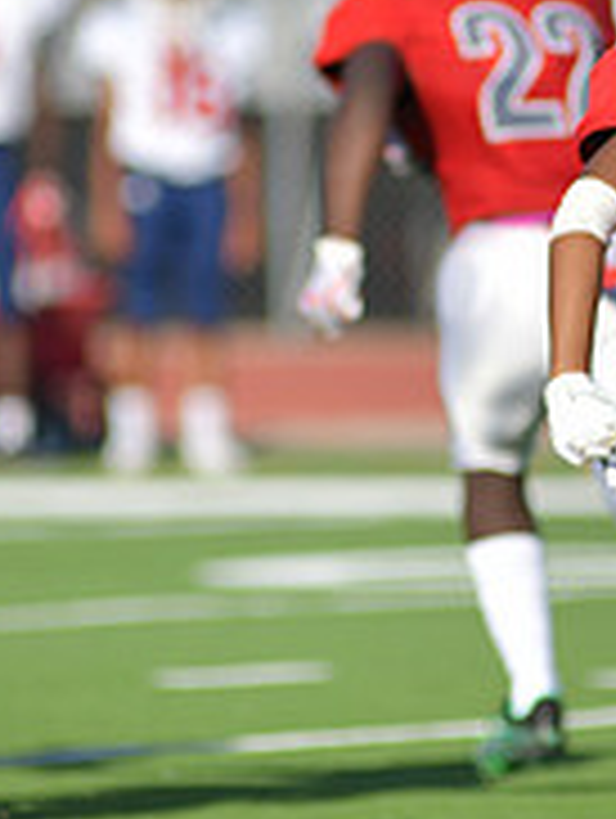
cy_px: 367
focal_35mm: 919
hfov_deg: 1.6
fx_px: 21754
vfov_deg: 2.2
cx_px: 558
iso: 90
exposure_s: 1/2000
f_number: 3.5
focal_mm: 300
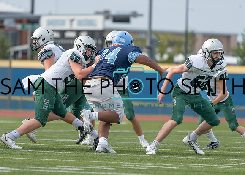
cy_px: 86
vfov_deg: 2.9
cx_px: 102
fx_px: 3423
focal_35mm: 492
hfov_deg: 4.1
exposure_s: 1/1250
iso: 320
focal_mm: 400
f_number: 5.6
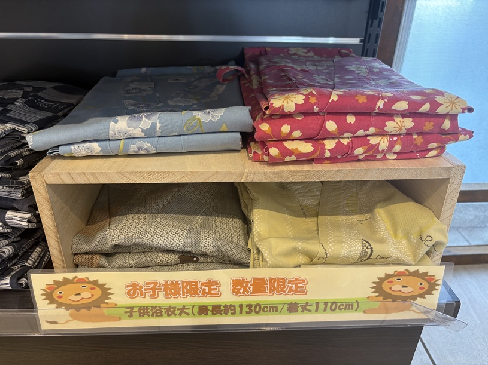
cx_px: 244
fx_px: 366
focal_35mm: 26
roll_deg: -0.3
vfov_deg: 53.1
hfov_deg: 67.3
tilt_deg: -27.9
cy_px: 182
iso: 125
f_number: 1.6
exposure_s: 1/61
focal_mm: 5.96
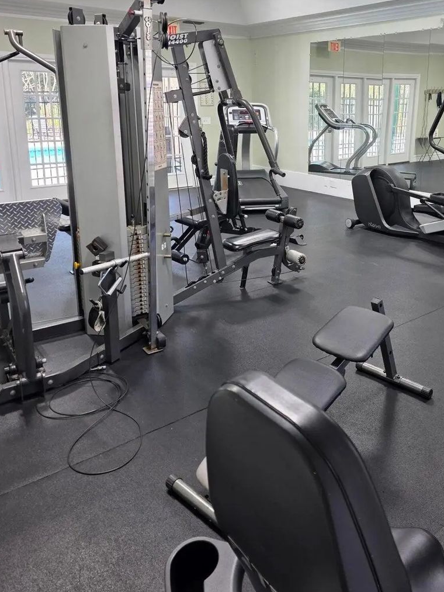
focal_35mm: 31
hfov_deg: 44.8
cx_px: 293
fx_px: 530
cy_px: 214
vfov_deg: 57.5
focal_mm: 6.3
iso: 50
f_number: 1.7
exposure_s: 1/120
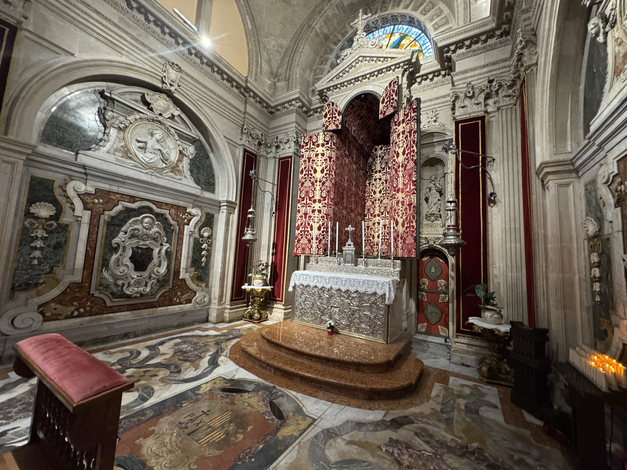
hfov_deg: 102.1
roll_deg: -2.8
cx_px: 314
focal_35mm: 14
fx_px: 254
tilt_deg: +5.8
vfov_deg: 85.7
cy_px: 235
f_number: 2.2
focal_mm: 2.22
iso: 640
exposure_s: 1/50
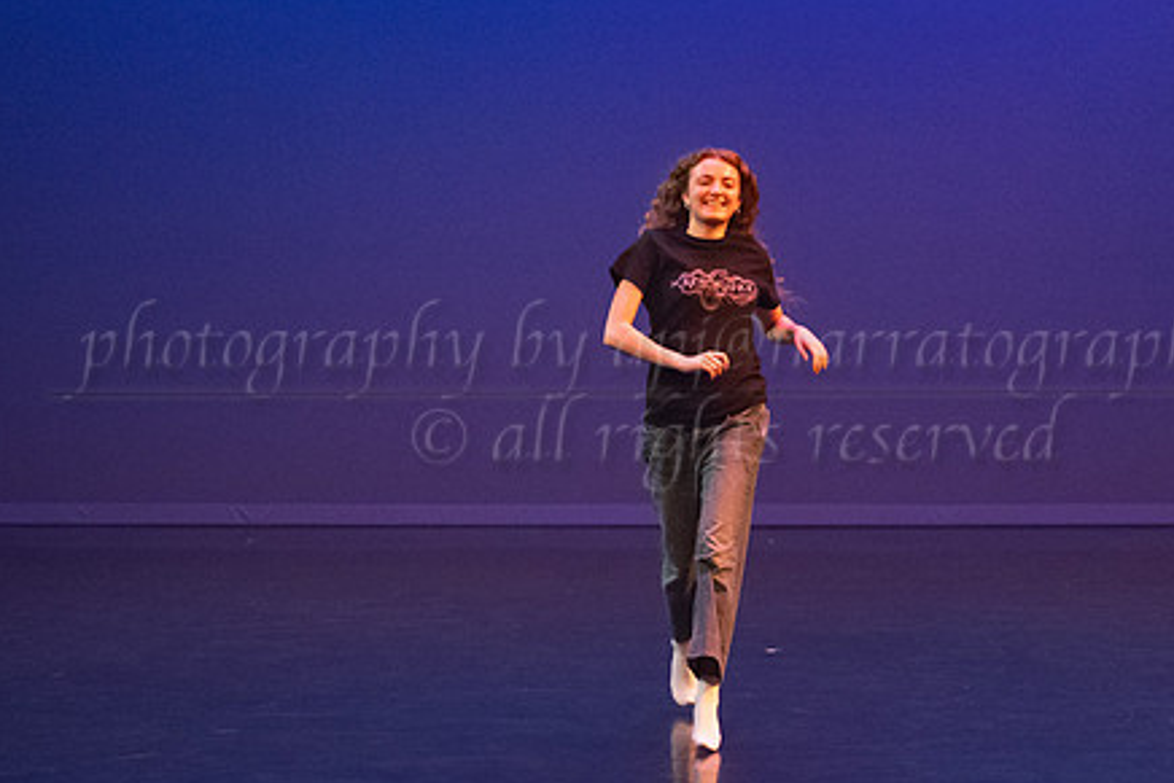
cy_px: 326
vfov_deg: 9.5
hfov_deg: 14.2
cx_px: 750
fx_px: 4697
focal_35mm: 144
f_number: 4.5
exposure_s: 1/400
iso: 4000
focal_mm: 75
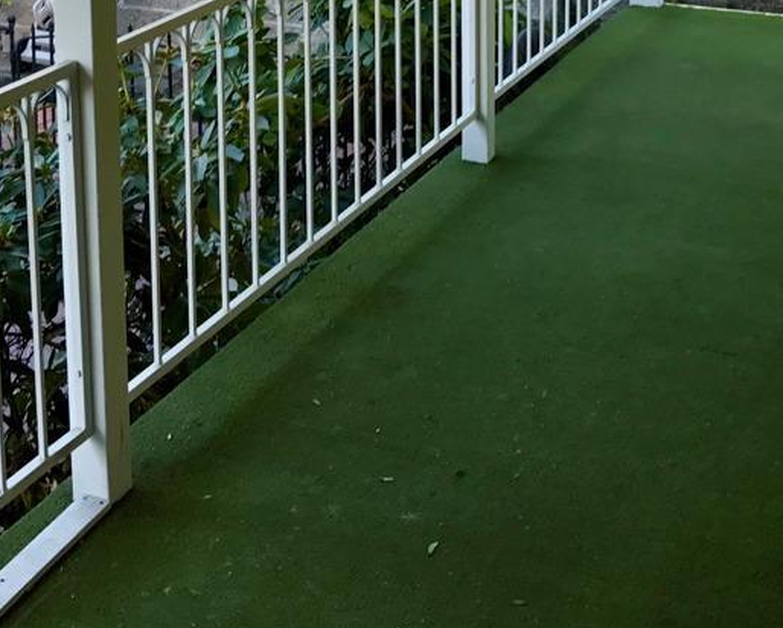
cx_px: 373
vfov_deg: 21.2
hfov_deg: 27.9
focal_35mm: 68
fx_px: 1577
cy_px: -87
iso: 25
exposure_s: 1/60
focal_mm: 3.99
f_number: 1.8
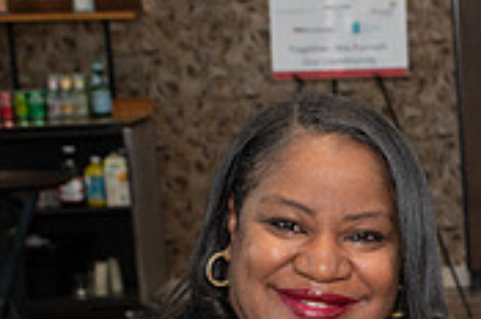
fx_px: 1800
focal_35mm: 135
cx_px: 646
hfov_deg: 14.5
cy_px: 434
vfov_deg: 9.9
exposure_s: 1/200
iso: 400
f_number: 4.5
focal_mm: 36
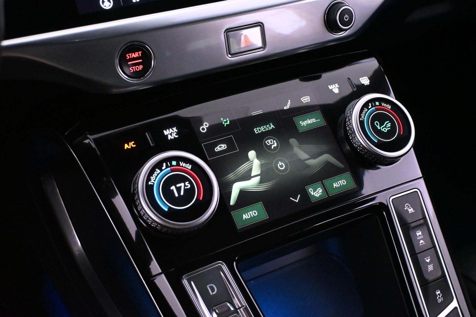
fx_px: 645
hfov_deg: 40.5
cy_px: 158
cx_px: 238
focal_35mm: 49
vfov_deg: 27.7
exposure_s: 1/60
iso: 8000
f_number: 5
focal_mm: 32.5
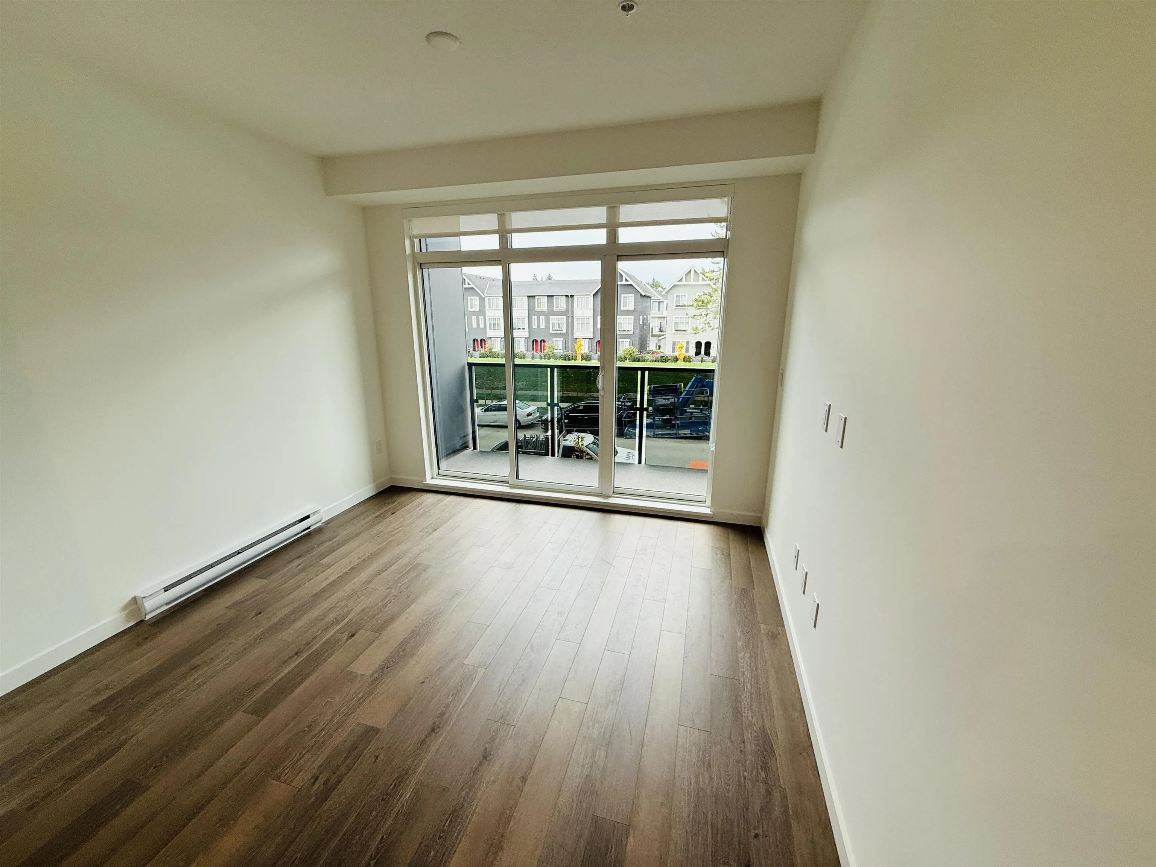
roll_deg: +0.4
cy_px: 434
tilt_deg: -13.9
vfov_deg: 85.7
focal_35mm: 14
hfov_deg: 102.1
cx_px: 578
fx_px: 468
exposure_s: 1/120
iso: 80
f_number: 2.2
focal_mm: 2.22
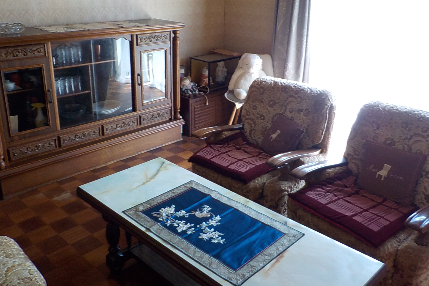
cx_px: 213
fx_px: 381
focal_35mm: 32
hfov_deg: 58.7
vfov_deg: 41.1
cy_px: 130
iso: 200
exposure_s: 1/30
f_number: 3.3
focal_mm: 4.1
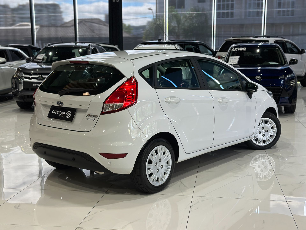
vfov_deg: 30.3
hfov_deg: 39.7
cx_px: 153
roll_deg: +0.4
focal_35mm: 48
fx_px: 424
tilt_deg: -9.3
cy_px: 115
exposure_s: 1/170
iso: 100
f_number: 1.78
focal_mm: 6.86
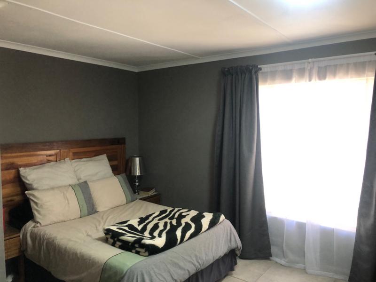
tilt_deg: -3.6
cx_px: 188
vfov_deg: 49.7
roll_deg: -0.2
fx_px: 304
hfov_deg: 63.4
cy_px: 141
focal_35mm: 28
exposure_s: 1/30
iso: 40
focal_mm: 4
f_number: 1.8
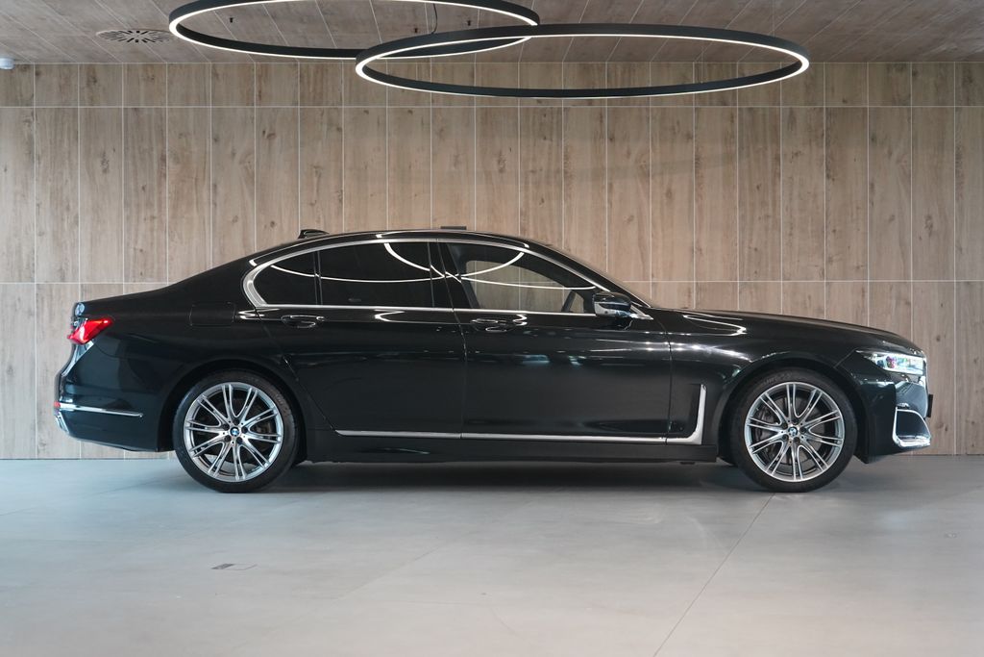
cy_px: 328
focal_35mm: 60
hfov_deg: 33.4
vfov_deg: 22.6
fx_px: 1640
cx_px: 492
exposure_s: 1/160
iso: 3200
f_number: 5
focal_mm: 60
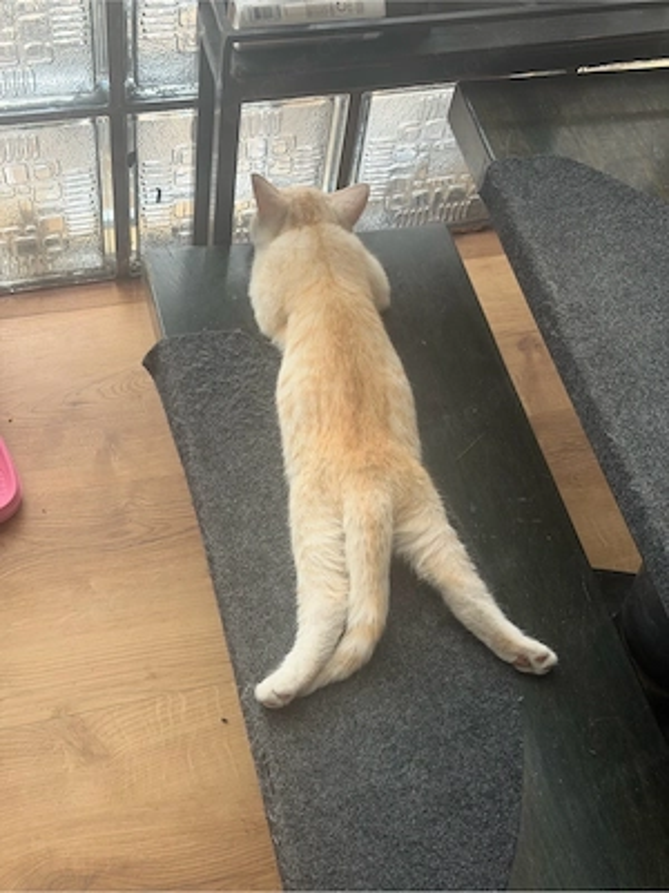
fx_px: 1237
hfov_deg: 30.3
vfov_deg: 39.7
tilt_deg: -55.7
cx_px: 334
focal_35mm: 48
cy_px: 446
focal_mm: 6.76
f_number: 1.78
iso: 100
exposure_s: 1/69
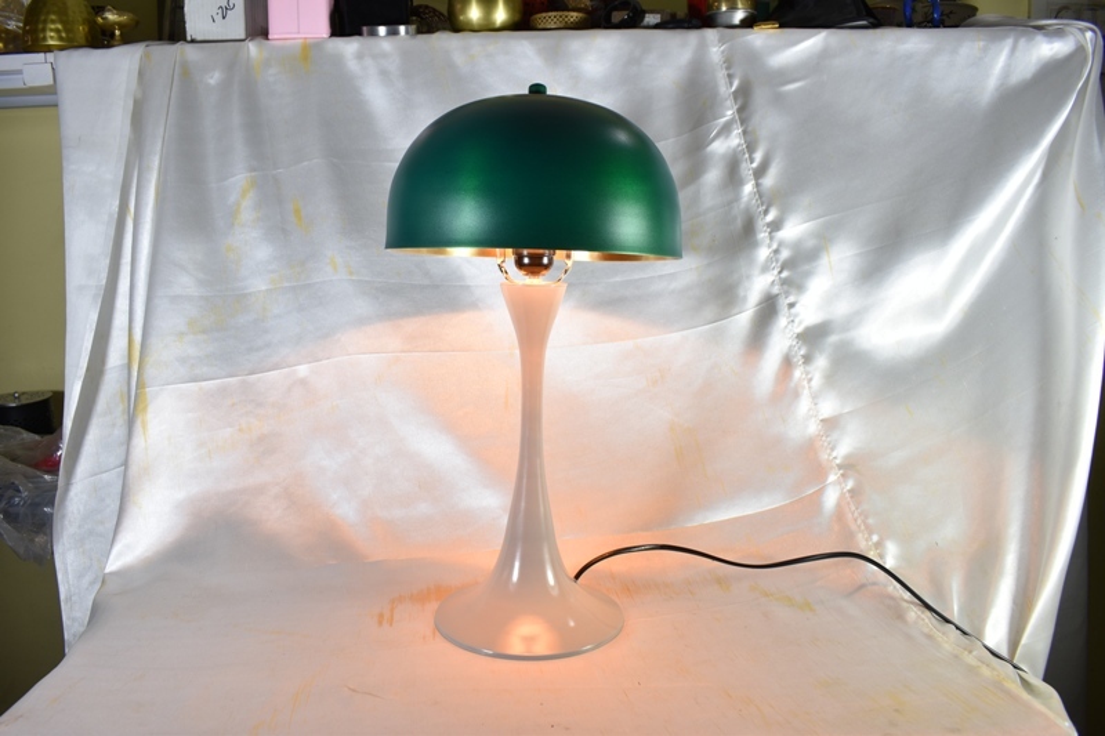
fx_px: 829
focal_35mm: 27
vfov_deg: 47.9
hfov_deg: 67.4
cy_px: 368
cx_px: 552
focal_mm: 18
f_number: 5.6
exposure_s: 1/20
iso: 100
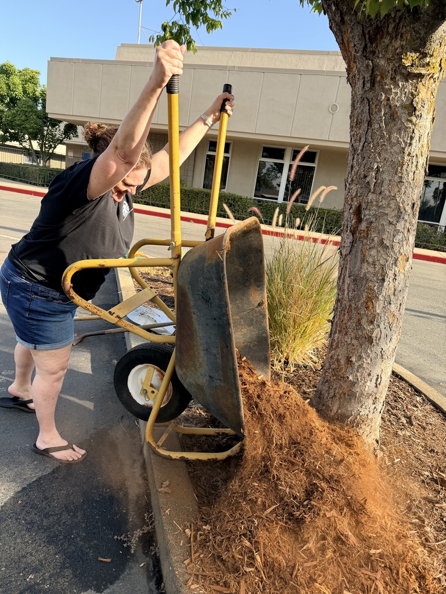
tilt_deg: -9.8
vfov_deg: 71.6
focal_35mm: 24
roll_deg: -5.7
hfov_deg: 56.8
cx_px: 223
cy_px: 297
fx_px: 412
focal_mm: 6.76
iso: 100
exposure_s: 1/1018
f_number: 1.78
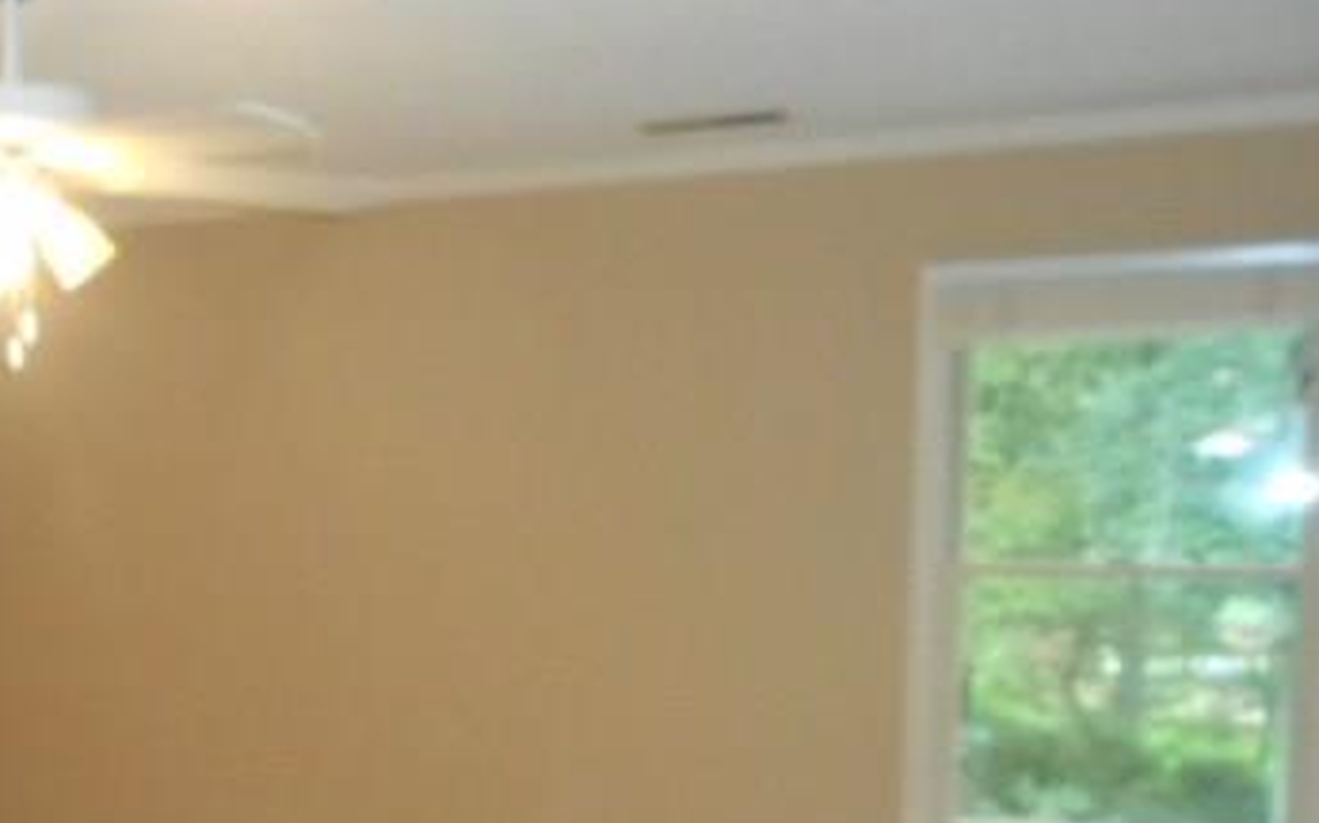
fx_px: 1761
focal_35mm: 49
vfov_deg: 25.7
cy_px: 686
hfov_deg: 39.5
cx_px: 267
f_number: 3.7
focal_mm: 4.5
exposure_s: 1/25
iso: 560
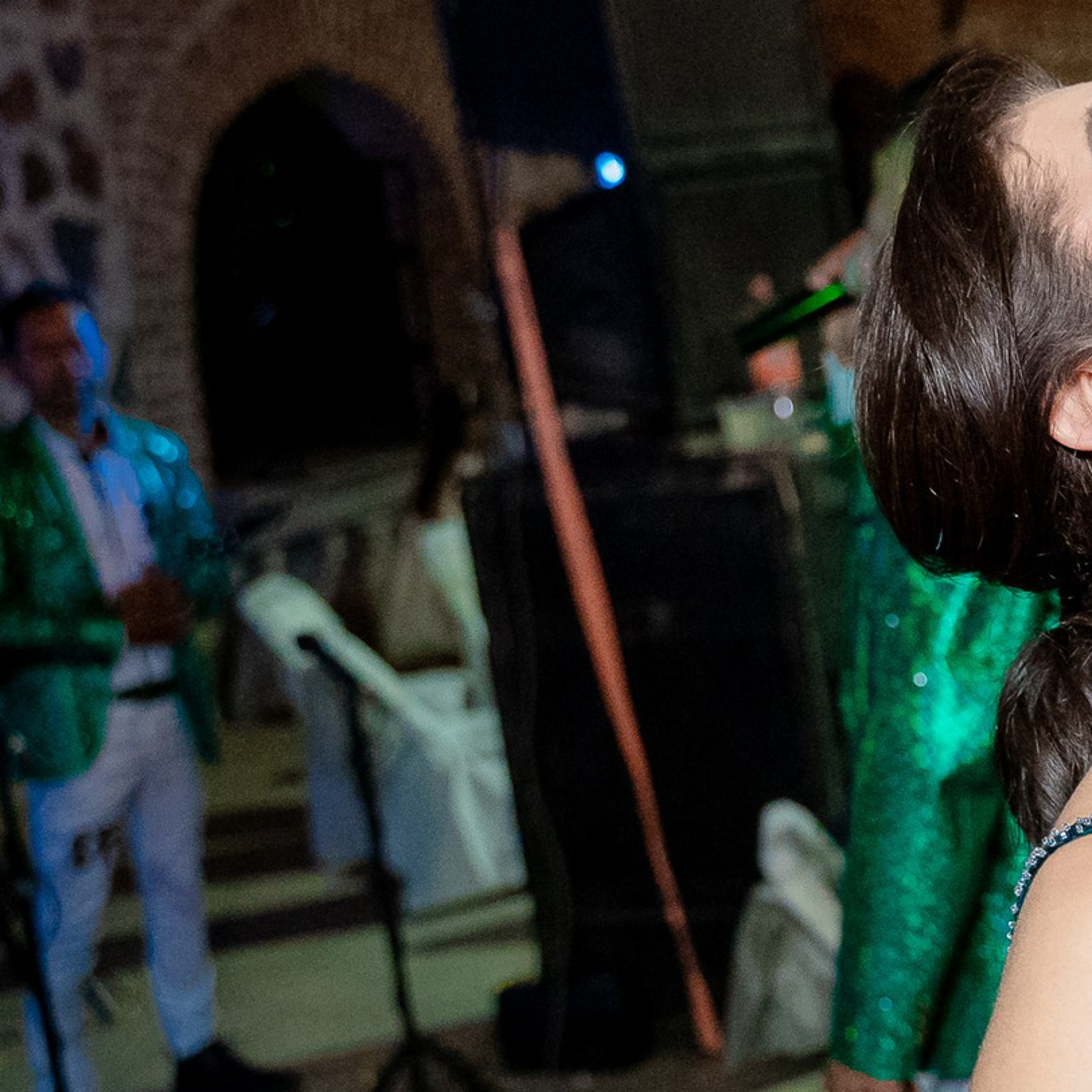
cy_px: 630
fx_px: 2677
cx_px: 1536
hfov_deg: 20.4
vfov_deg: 23.0
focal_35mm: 75
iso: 5000
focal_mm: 28
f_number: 3.5
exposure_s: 1/200
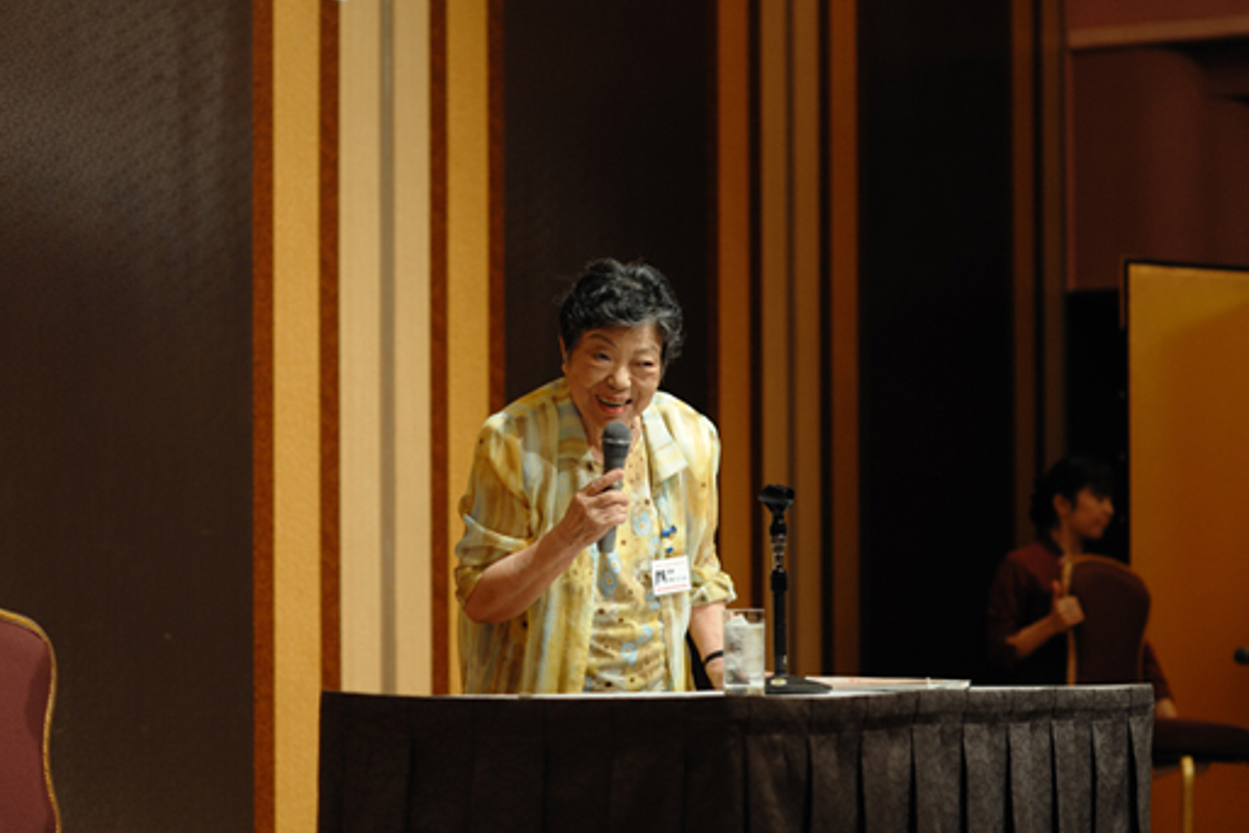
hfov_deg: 19.3
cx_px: 601
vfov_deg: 12.9
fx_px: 3677
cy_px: 514
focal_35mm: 106
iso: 1000
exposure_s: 1/125
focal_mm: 85
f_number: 2.8
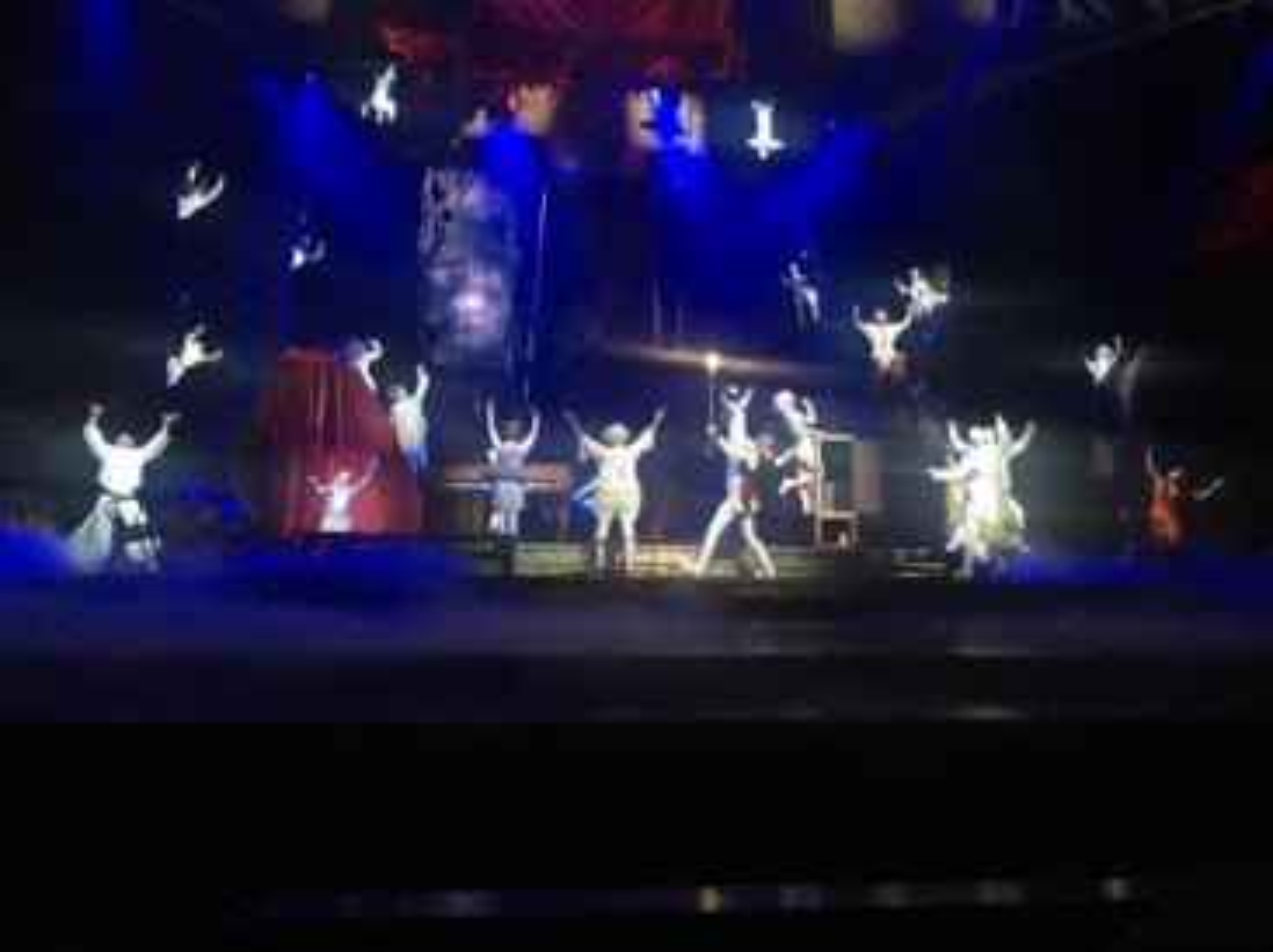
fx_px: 1066
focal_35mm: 29
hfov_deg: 61.7
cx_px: 636
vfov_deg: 48.2
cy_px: 476
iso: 125
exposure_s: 1/30
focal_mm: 4.15
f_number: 2.2
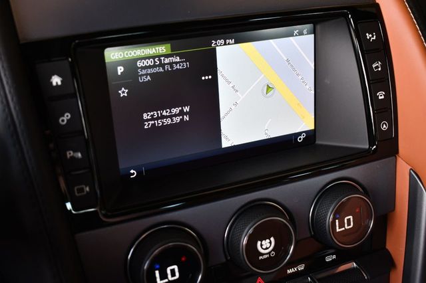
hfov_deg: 43.6
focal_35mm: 45
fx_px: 532
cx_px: 213
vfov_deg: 29.8
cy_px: 142
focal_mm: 30
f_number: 4.2
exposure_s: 1/250
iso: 800
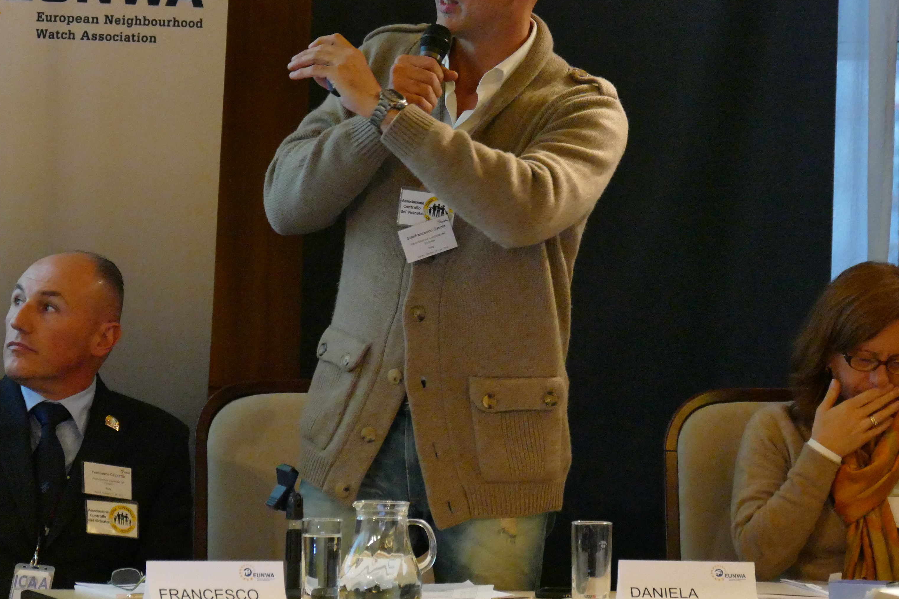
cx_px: 455
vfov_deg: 6.4
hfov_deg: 9.5
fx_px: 5394
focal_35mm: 216
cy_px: 264
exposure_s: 1/125
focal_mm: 61.93
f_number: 4
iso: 3200
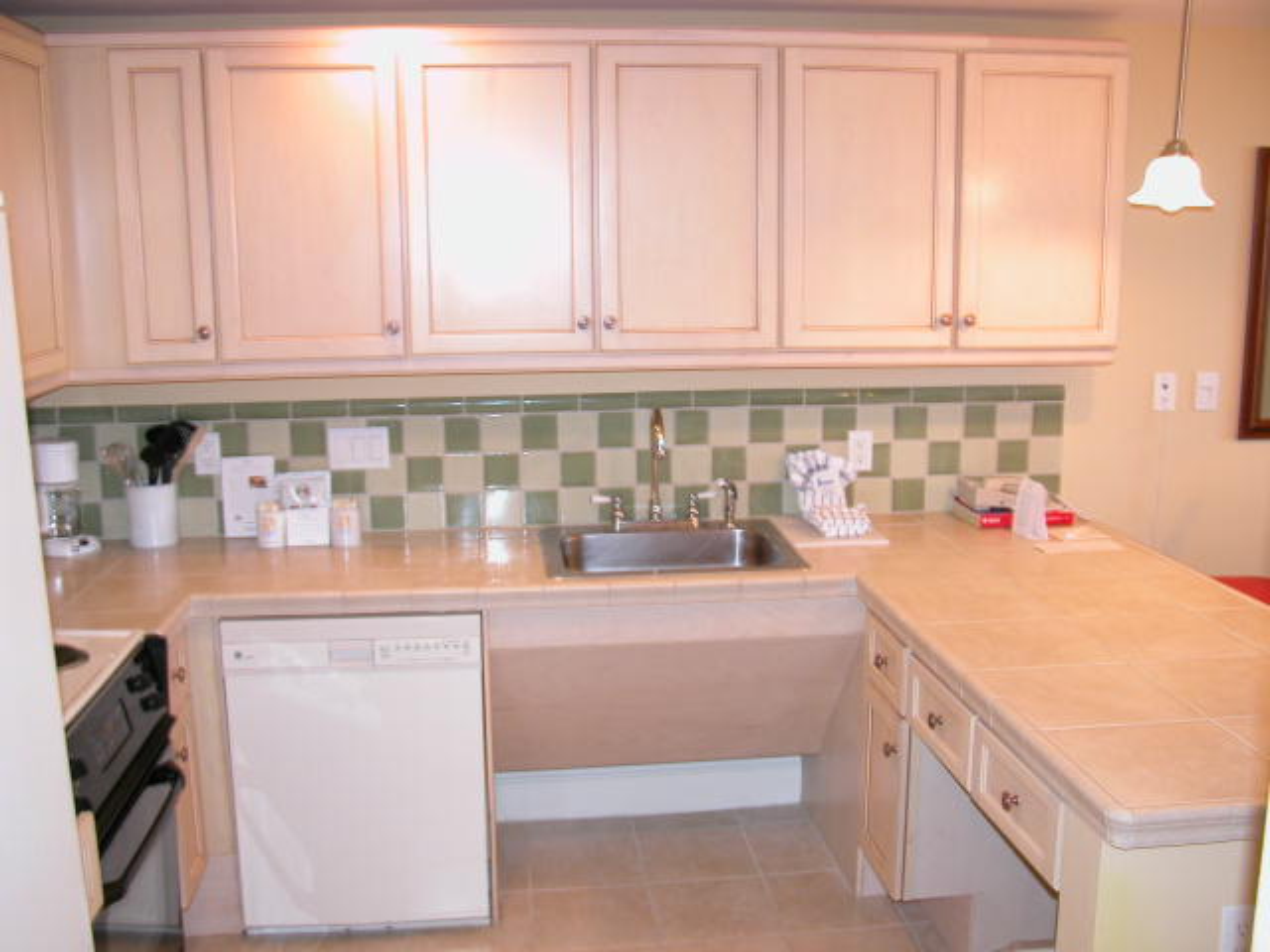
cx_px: 635
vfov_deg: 40.7
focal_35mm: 35
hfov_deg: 52.6
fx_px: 1284
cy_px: 476
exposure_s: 1/9.5
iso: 100
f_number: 2.8
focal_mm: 8.9
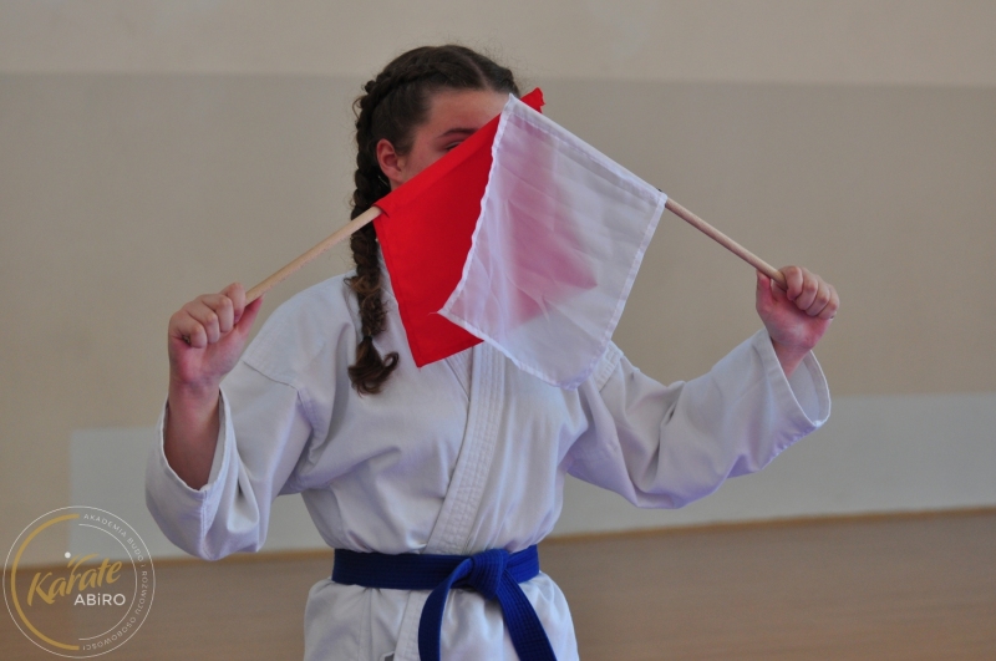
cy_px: 330
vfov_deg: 13.0
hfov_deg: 19.5
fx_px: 2901
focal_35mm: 105
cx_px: 498
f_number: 5.6
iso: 500
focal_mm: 70
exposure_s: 1/40
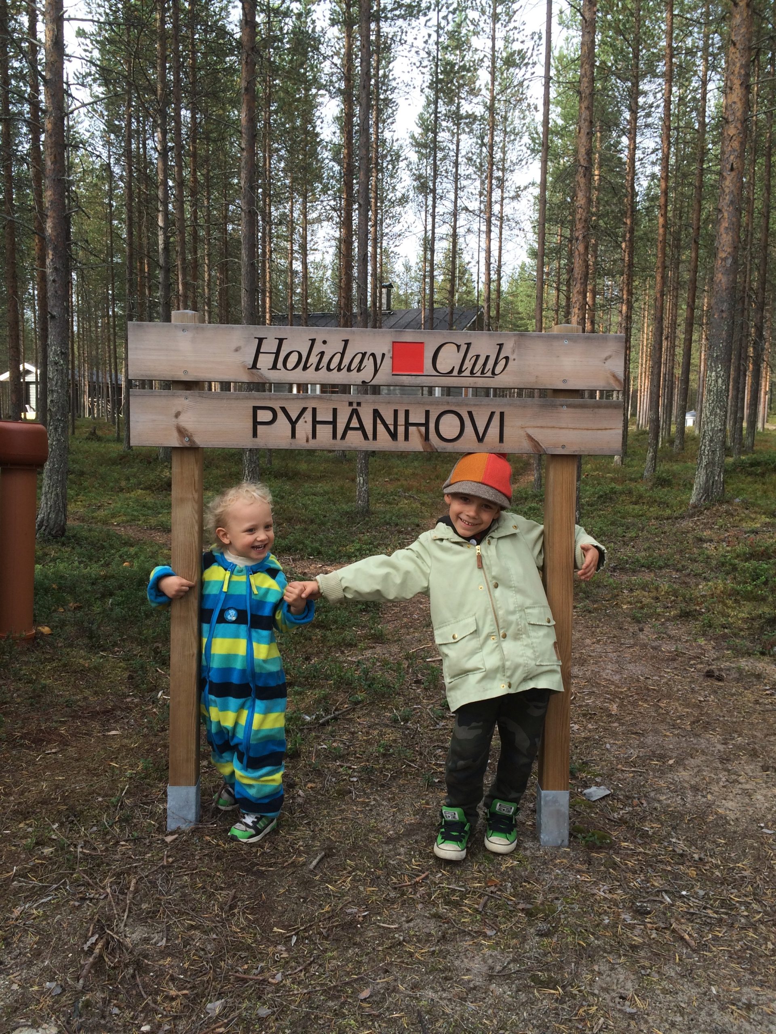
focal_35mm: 30
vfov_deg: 60.0
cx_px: 388
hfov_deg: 46.8
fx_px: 897
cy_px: 517
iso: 32
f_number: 2.2
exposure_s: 1/348
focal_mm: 4.12
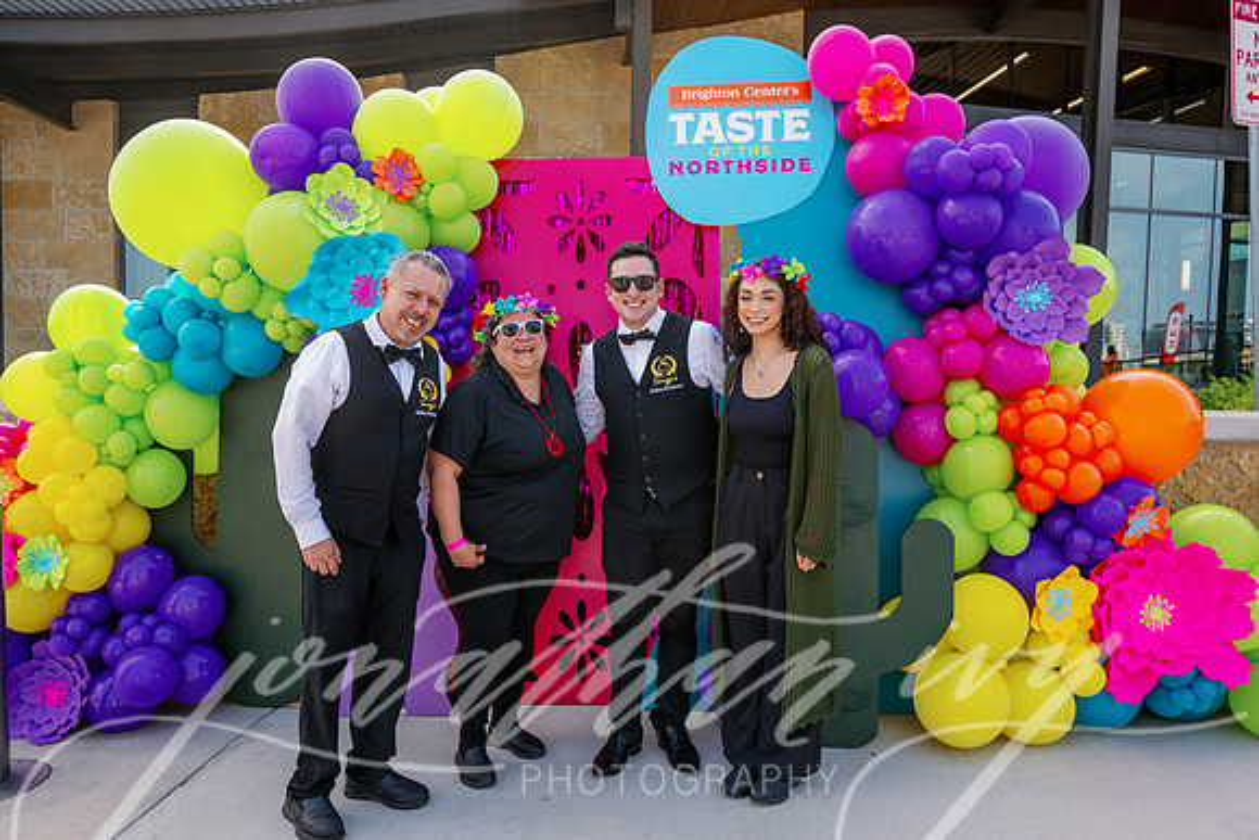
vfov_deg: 46.4
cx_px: 630
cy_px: 420
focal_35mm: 28
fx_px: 979
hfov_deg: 65.5
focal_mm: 28
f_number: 4.5
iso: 40
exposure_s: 1/80
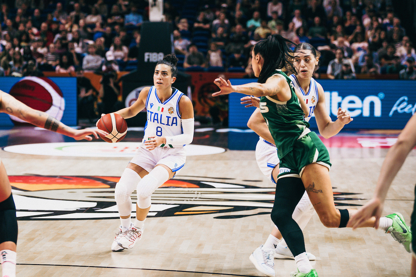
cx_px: 208
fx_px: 1271
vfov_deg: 12.5
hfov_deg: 18.6
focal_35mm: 110
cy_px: 138
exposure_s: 1/1600
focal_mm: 110
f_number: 2.8
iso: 2000
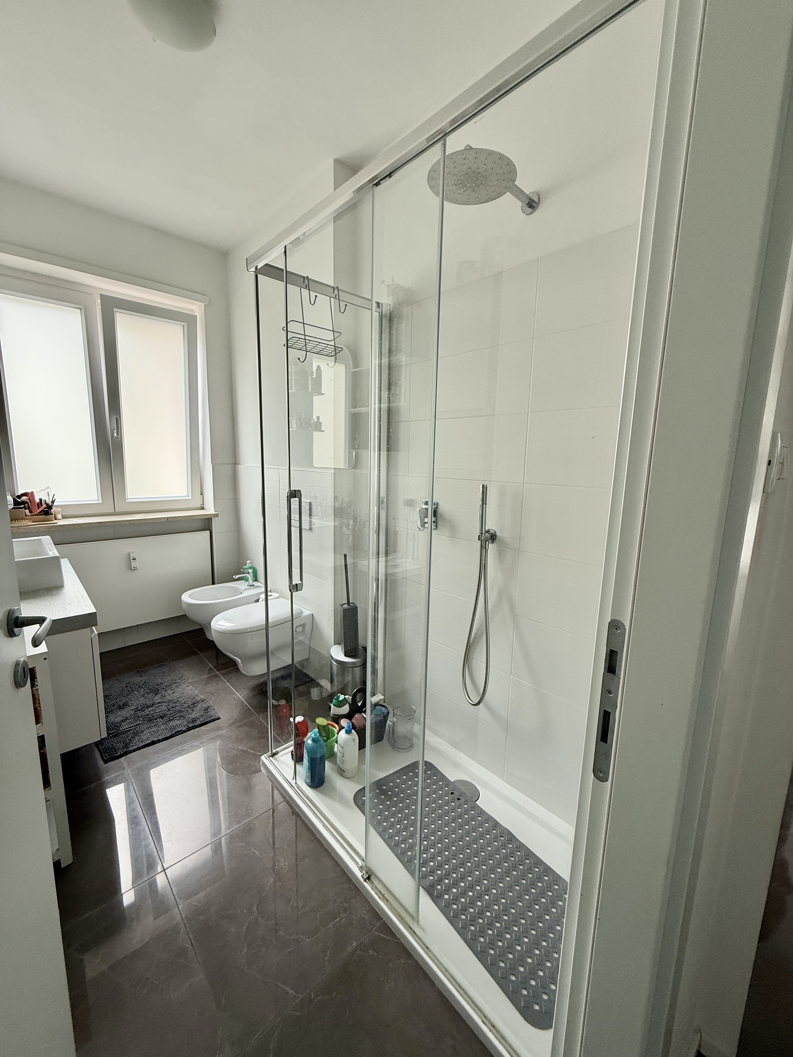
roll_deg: -1.8
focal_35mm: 14
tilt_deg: -9.5
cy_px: 528
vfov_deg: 102.1
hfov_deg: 85.7
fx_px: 428
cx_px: 396
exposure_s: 1/99
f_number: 2.2
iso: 160
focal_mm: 2.22
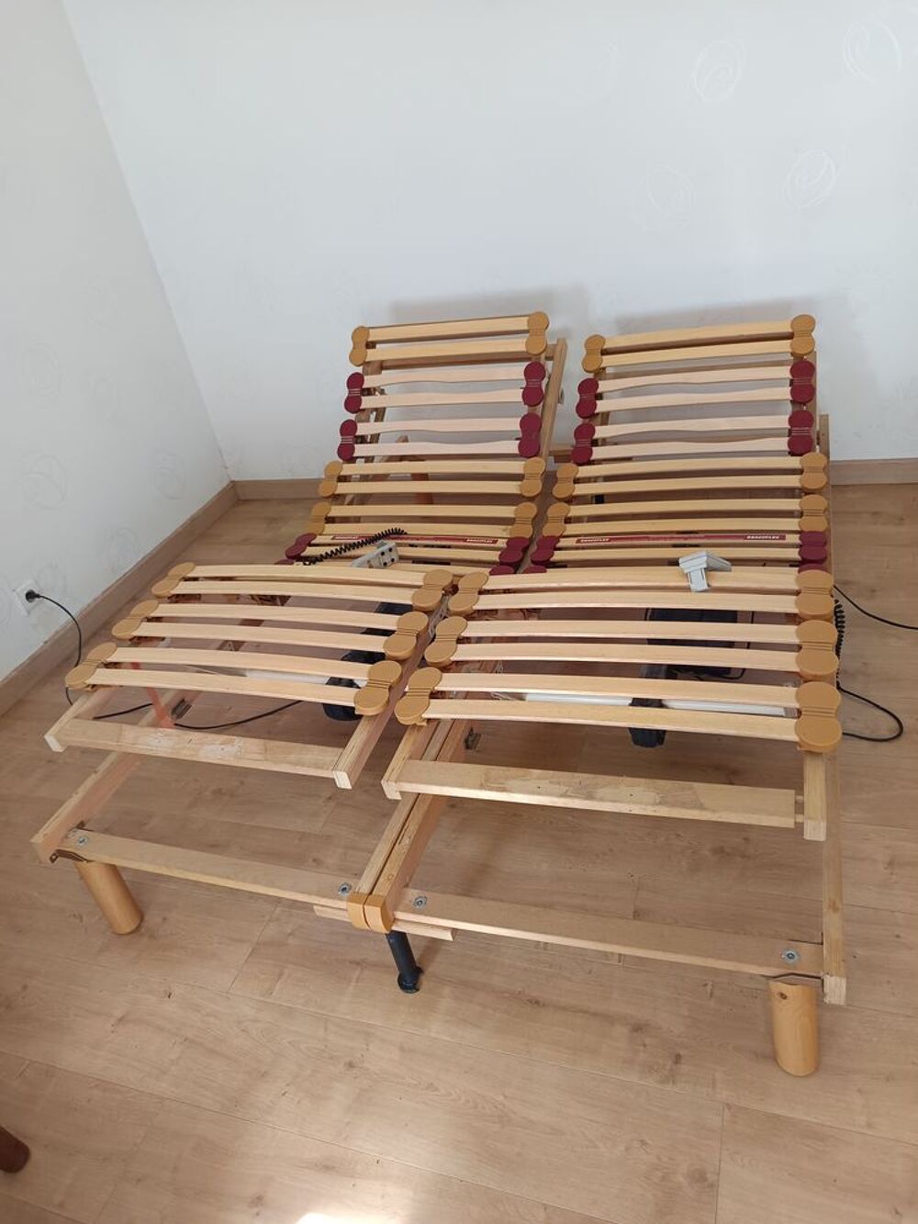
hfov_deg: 56.8
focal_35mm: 24
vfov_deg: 71.6
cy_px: 612
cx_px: 459
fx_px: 848
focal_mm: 5.31
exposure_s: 1/50
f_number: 1.7
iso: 576
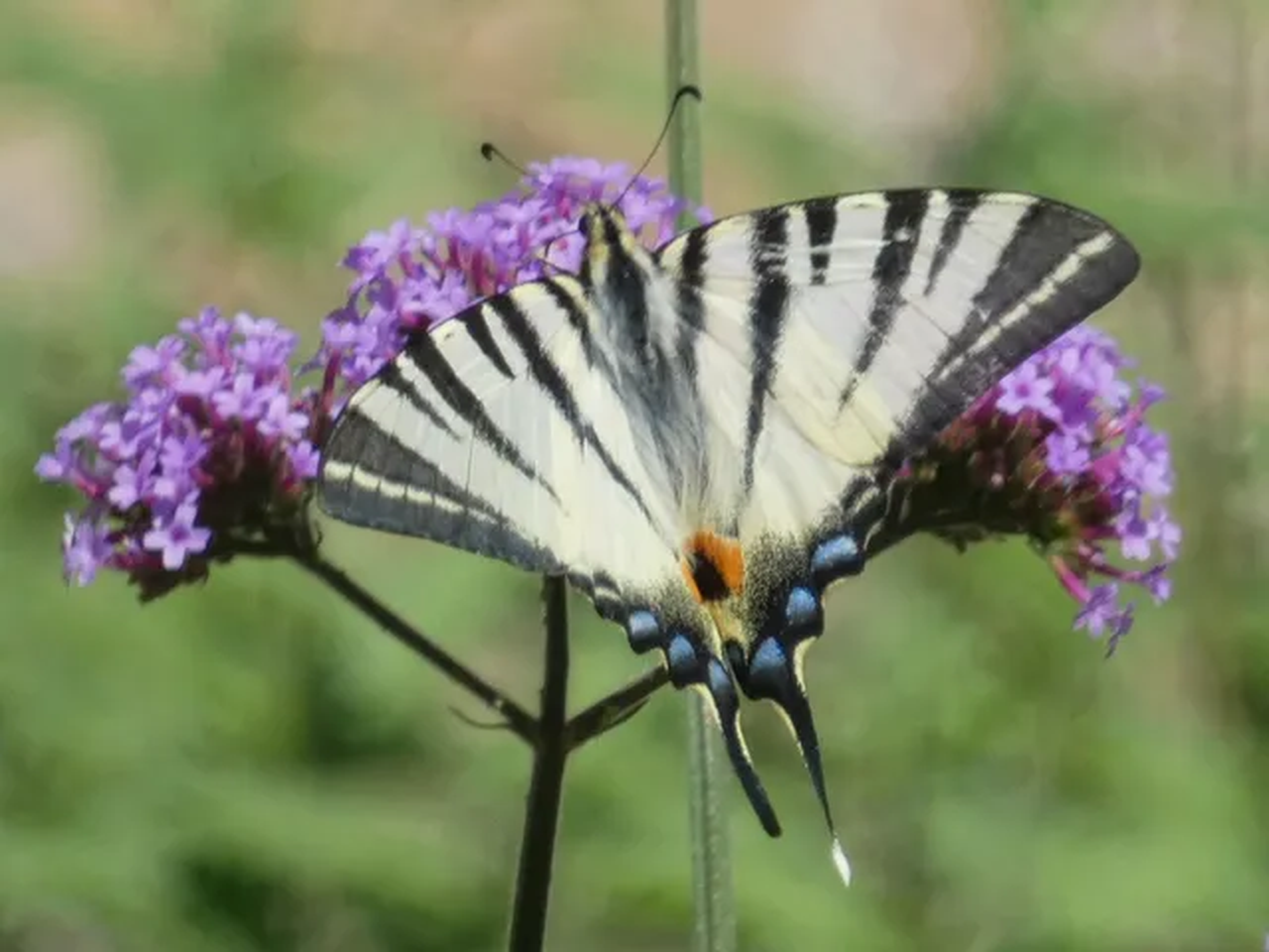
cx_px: 634
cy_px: 476
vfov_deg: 2.4
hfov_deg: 3.2
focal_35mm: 622
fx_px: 22802
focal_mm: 111.5
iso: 80
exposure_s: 1/200
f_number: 5.6
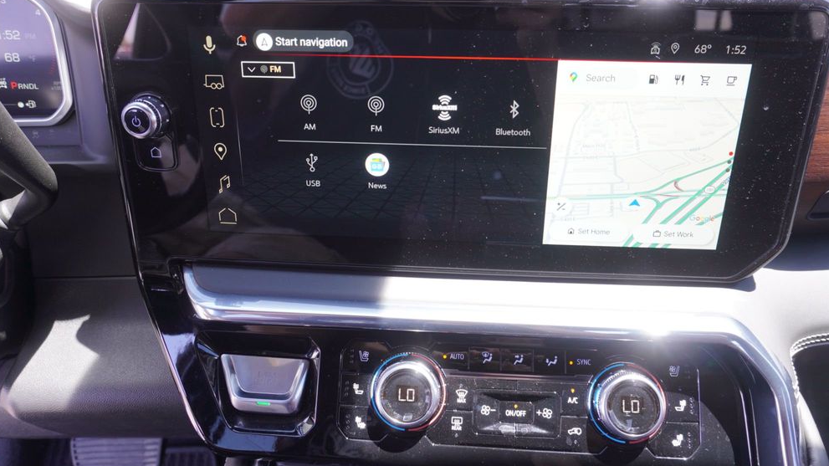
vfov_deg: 44.2
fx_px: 571
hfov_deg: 71.9
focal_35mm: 26
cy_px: 197
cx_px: 419
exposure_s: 1/60
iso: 200
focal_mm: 16
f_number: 4
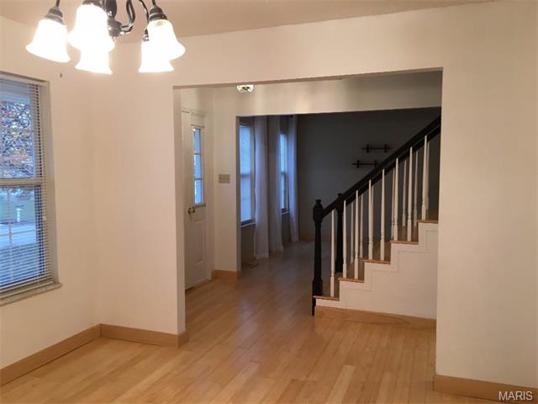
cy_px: 202
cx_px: 269
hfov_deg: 61.7
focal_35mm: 29
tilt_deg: -3.5
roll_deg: +0.6
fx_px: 451
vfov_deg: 48.2
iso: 50
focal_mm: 4.15
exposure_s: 1/30
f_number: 2.2
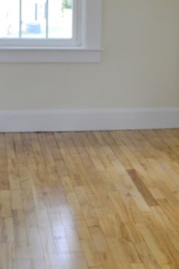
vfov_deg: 21.5
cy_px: 66
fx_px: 701
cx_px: 163
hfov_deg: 14.4
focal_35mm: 94
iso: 800
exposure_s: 1/60
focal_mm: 20
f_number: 4
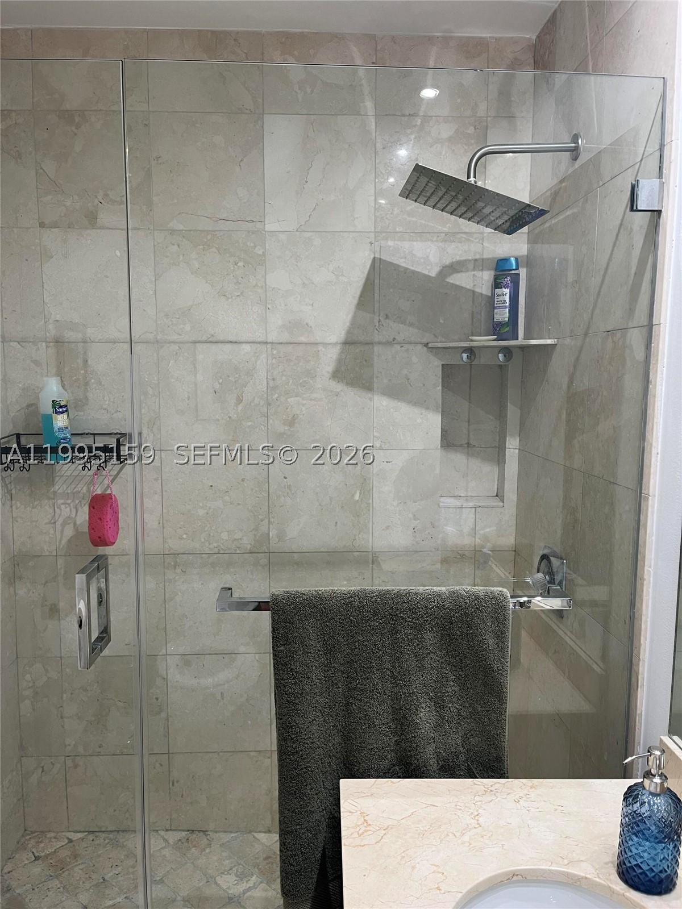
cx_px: 341
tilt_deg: -7.2
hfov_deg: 53.1
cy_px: 454
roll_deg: -0.7
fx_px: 683
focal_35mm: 26
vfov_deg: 67.3
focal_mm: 5.1
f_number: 1.6
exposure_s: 1/60
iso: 100
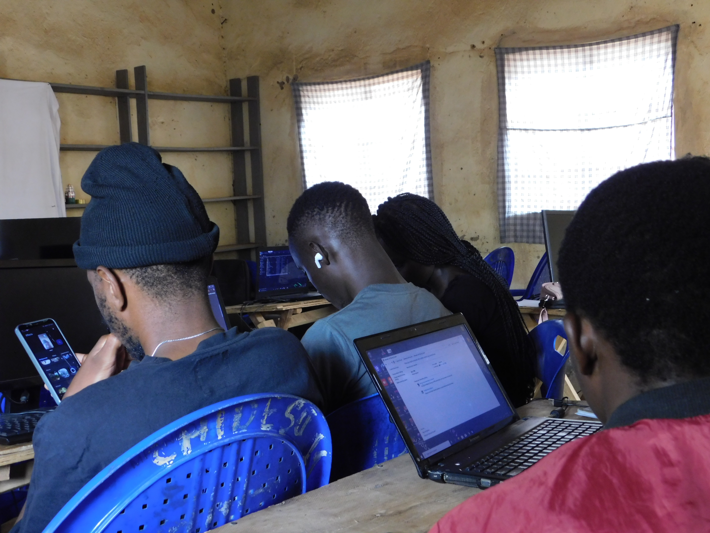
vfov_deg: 32.2
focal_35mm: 45
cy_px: 266
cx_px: 355
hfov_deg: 42.1
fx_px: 923
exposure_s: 1/15
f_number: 3.7
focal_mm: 8
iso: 900
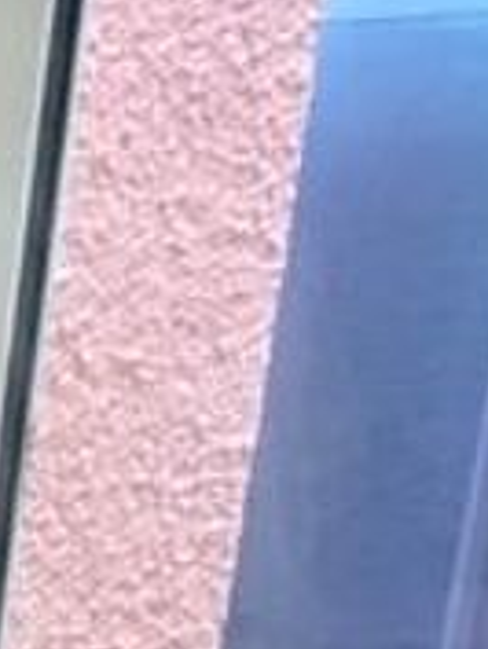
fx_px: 4374
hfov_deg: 5.7
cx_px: -1328
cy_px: 1890
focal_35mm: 233
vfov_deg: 7.5
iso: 160
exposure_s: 1/33
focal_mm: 3.3
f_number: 2.4
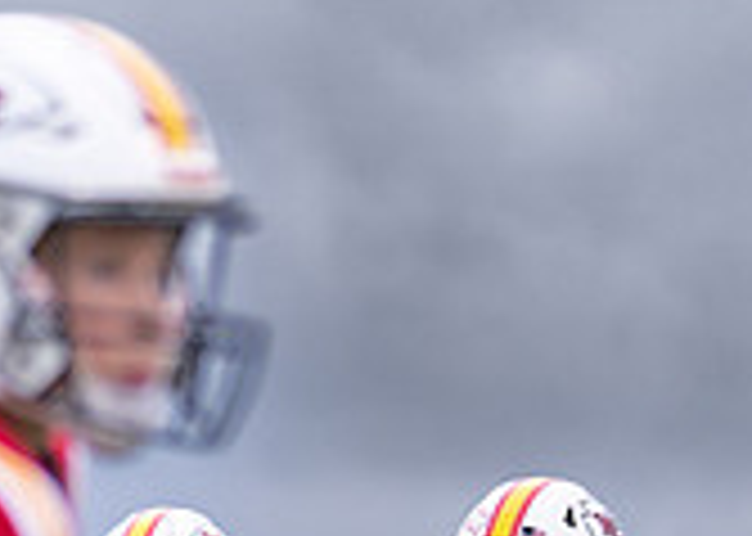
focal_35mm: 300
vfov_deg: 4.8
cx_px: 212
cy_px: 805
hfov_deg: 6.7
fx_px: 6402
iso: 160
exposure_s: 1/800
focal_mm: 50
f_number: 1.2
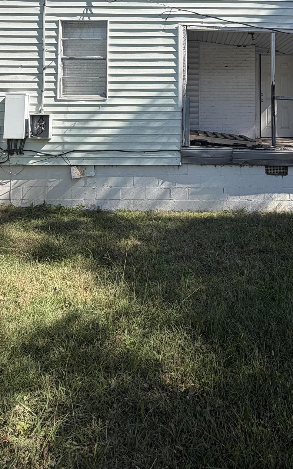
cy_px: 104
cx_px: 189
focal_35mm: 27
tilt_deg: +2.6
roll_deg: -0.8
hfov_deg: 45.5
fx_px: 345
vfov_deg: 63.4
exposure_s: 1/709
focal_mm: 2.22
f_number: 2.2
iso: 40
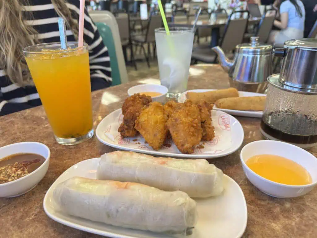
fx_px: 220
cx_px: 158
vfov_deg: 56.8
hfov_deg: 71.6
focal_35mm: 24
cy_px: 119
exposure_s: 1/120
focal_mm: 6.8
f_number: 1.8
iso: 125
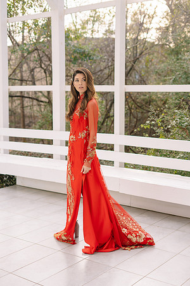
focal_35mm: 50
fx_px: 396
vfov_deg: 39.6
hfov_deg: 27.0
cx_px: 95
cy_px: 143
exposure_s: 1/200
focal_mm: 50
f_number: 2.5
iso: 50
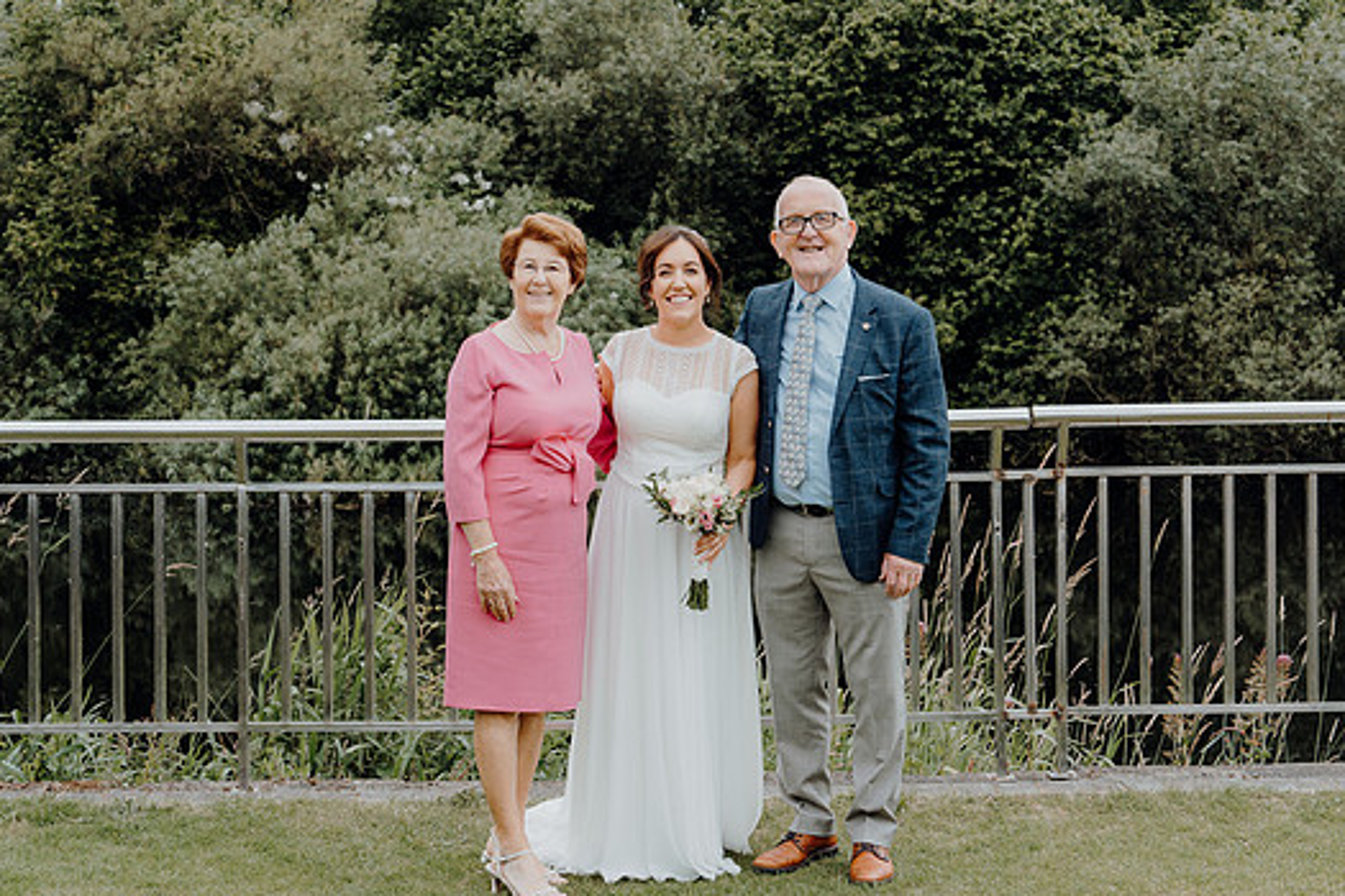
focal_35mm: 63
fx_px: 2354
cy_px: 436
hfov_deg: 31.9
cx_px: 697
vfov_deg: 21.6
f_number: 5.6
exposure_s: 1/250
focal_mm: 57
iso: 400
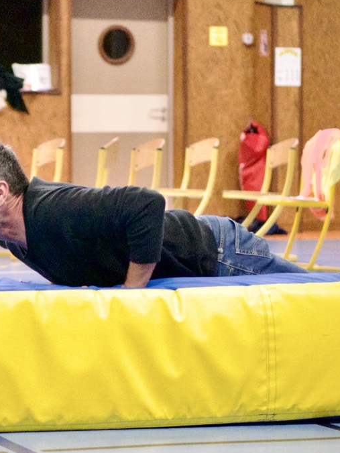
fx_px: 2135
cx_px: 13
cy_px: 260
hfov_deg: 9.1
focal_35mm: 163
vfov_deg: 12.1
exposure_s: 1/640
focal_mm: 43
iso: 3200
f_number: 1.8
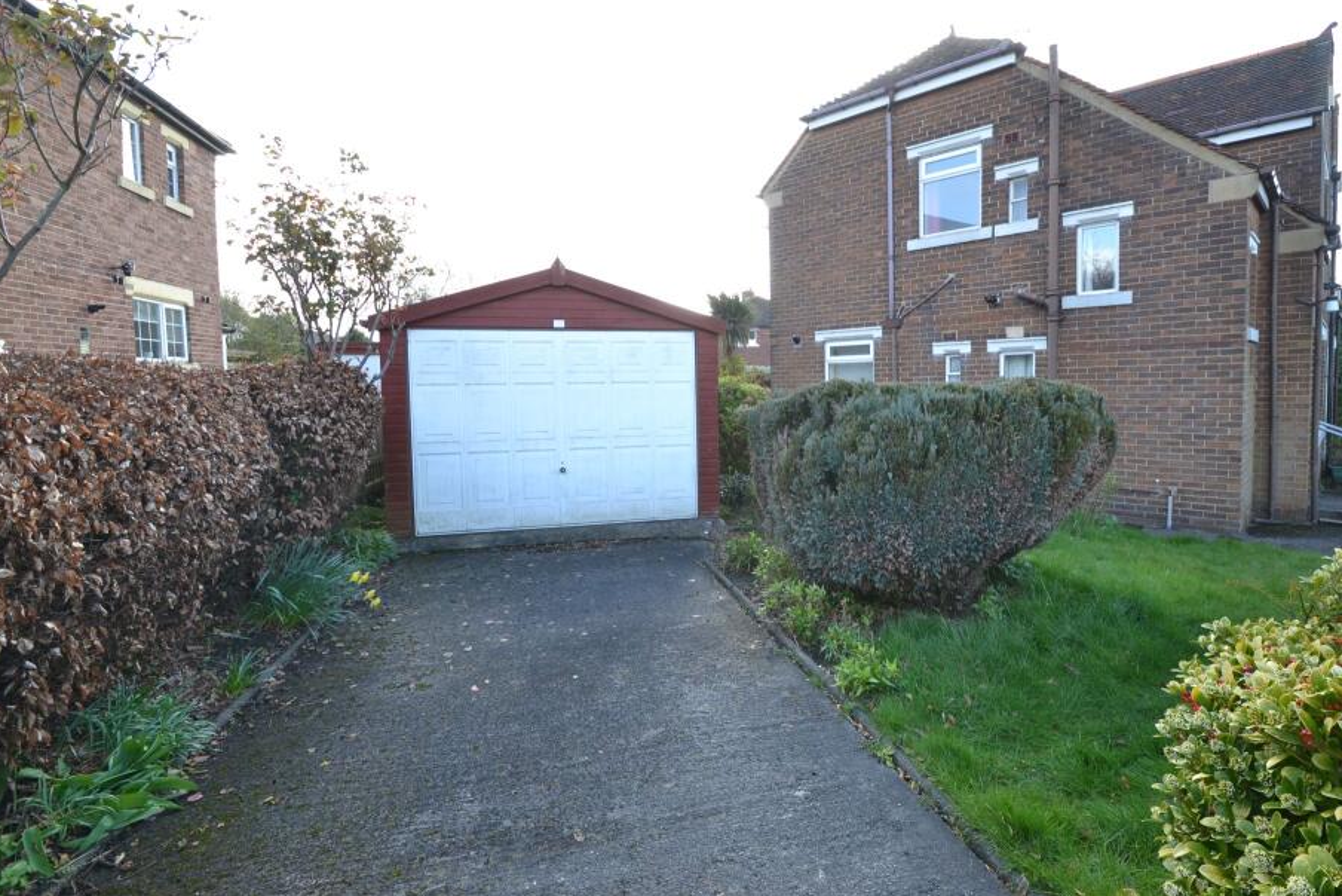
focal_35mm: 17
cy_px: 409
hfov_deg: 92.9
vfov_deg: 70.3
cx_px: 750
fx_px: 634
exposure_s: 1/125
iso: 360
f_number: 5.6
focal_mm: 10
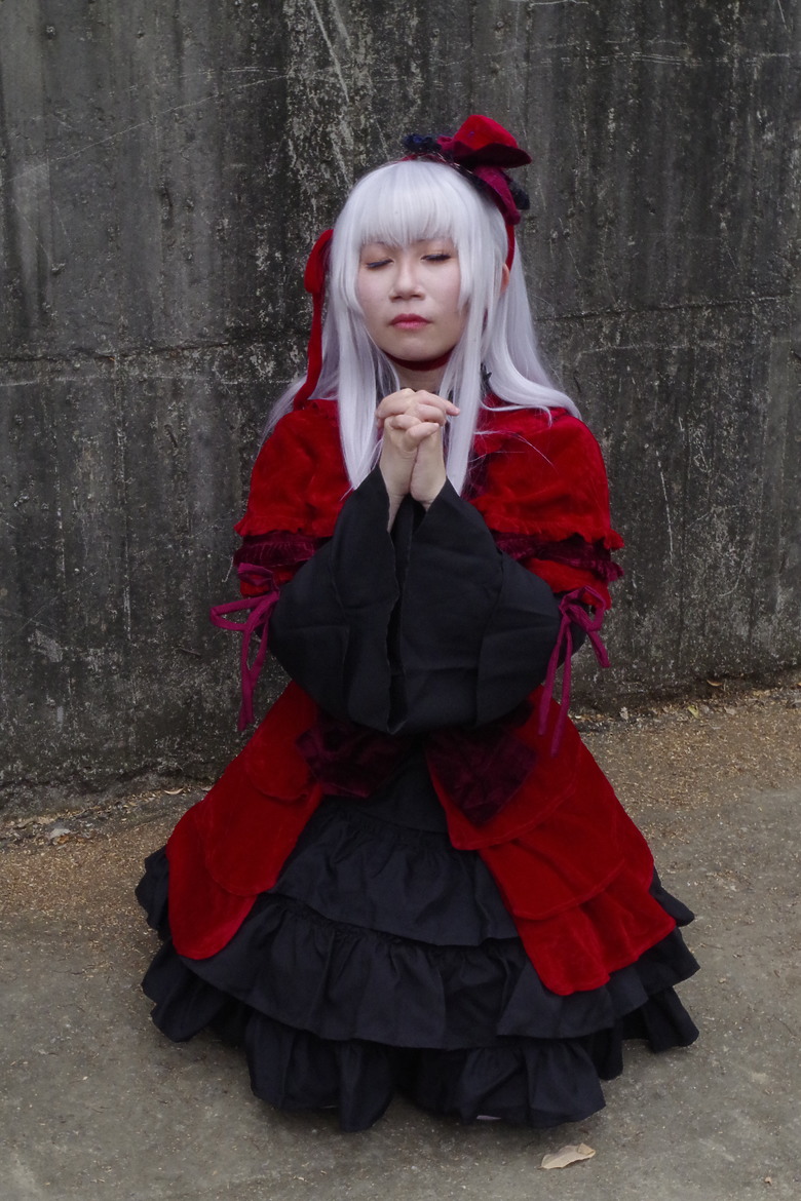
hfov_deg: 21.1
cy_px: 600
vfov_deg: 31.2
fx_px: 2153
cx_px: 400
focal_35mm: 64
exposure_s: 1/20
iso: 2000
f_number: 5.6
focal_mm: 43
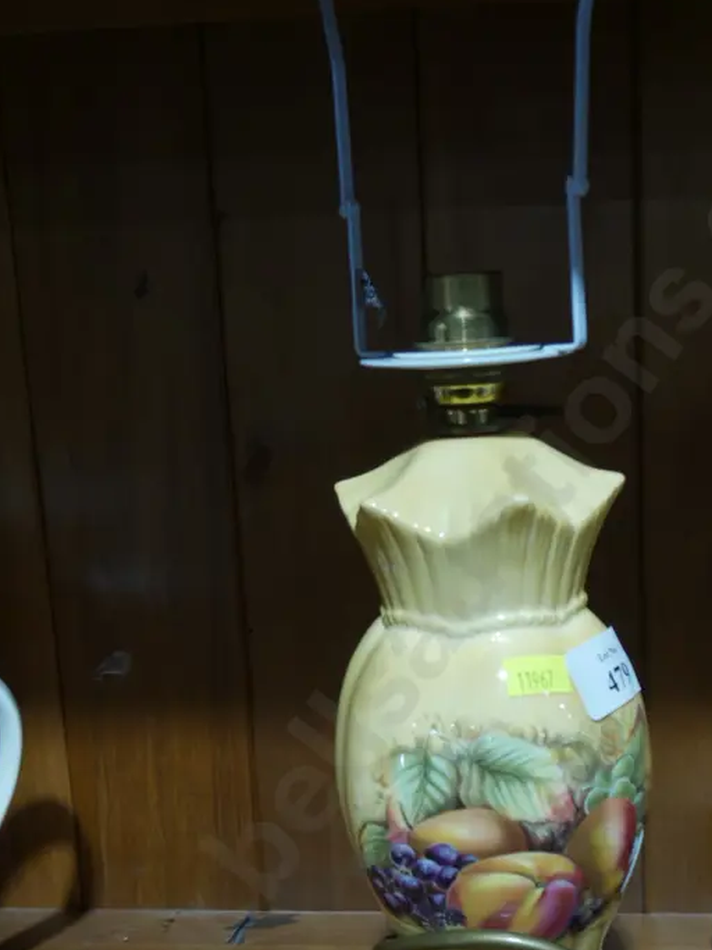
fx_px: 1234
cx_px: 473
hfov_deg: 31.9
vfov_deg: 41.9
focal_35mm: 45
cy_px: 576
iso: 400
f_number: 3.6
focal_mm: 15
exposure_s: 1/60
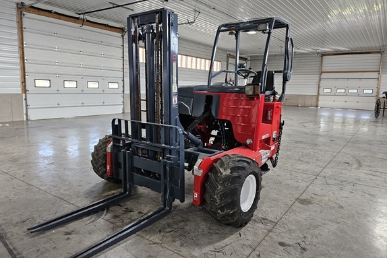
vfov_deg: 51.3
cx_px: 193
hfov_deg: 71.5
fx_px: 269
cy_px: 125
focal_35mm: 25
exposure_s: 1/120
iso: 160
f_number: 1.8
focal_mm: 5.4
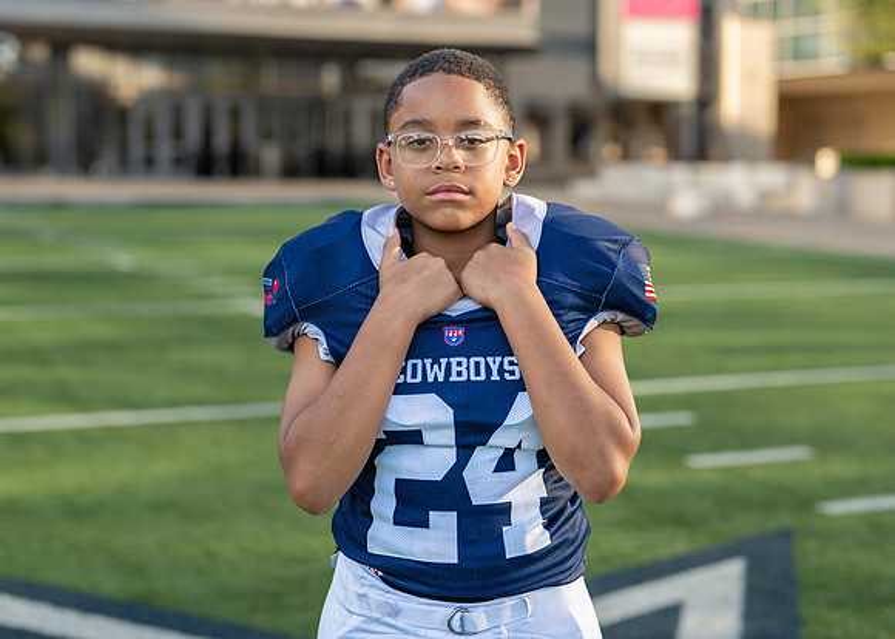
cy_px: 266
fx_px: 1583
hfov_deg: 31.6
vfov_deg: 22.8
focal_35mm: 62
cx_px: 455
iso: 125
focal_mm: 50
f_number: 2
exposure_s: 1/1000
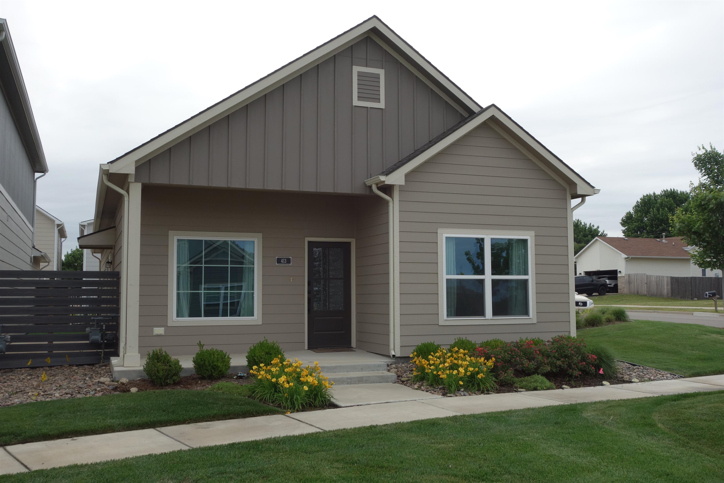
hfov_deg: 51.9
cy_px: 242
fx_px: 744
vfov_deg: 35.9
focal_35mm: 37
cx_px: 362
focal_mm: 13.58
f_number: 5.6
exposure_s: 1/250
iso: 125
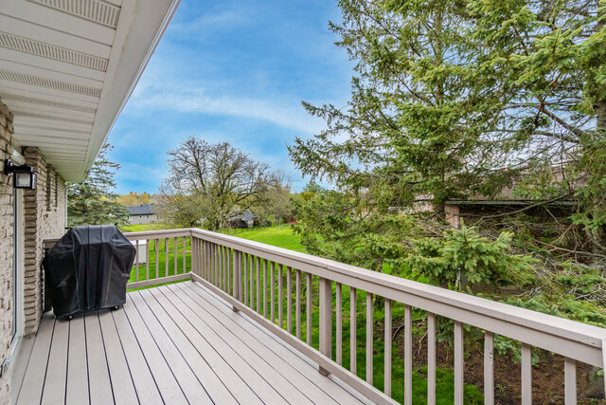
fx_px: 253
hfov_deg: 100.4
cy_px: 202
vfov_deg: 77.4
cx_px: 303
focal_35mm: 15
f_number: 7.1
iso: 100
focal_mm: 10
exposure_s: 1/320
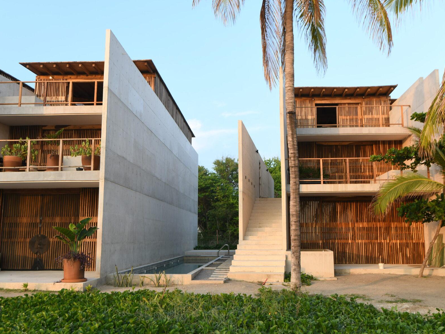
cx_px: 229
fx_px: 450
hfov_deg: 52.6
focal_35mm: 35
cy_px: 166
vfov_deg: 40.7
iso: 80
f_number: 11
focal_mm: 32
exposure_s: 1/13
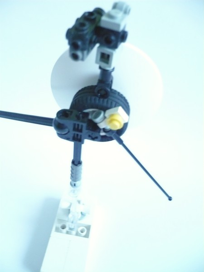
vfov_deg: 52.6
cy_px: 136
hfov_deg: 40.7
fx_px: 275
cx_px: 102
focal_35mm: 35
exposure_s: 1/4
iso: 400
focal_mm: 5.8
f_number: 2.8
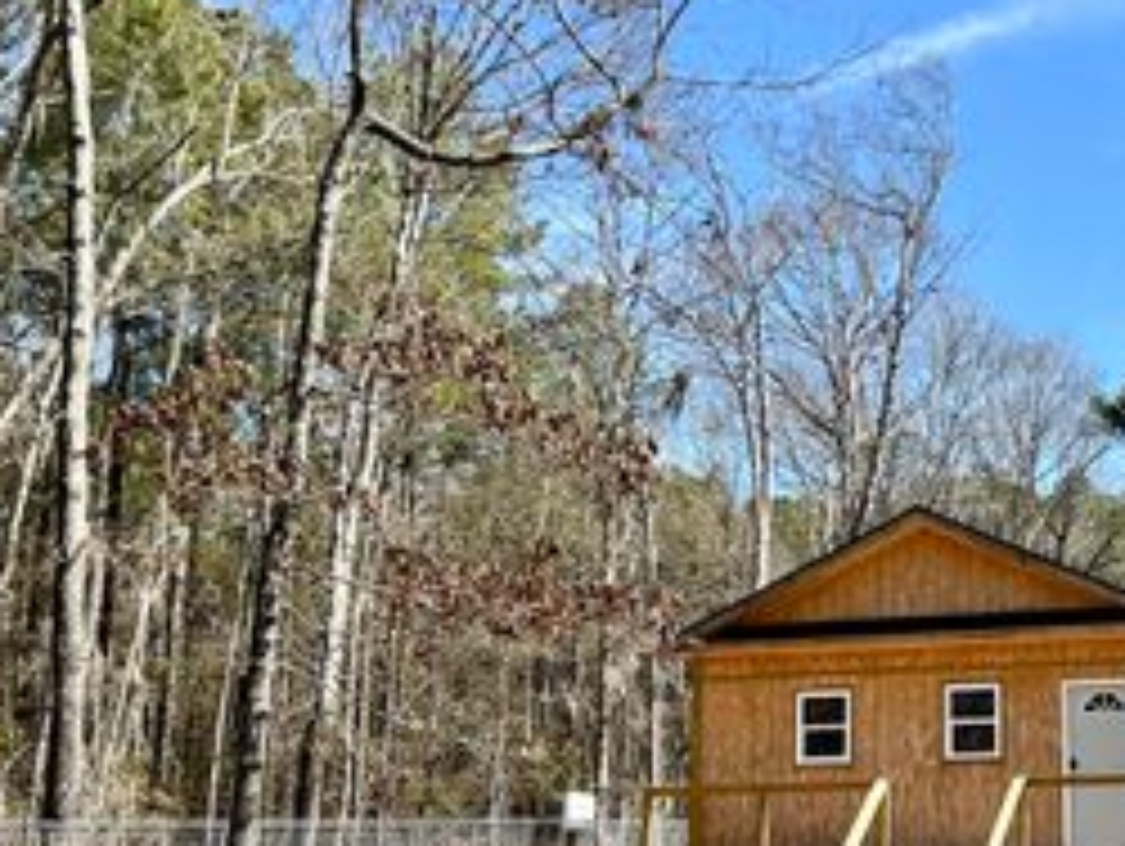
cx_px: 1058
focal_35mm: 52
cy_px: 565
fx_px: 1692
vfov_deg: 27.9
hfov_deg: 34.3
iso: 50
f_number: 1.5
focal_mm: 5.7
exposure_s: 1/3165
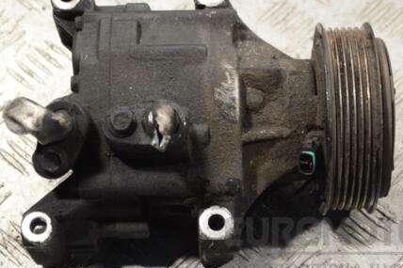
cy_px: 106
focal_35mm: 101
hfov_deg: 20.2
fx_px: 1130
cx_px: 207
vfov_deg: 13.5
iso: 320
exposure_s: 1/30
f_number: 5.6
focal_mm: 48
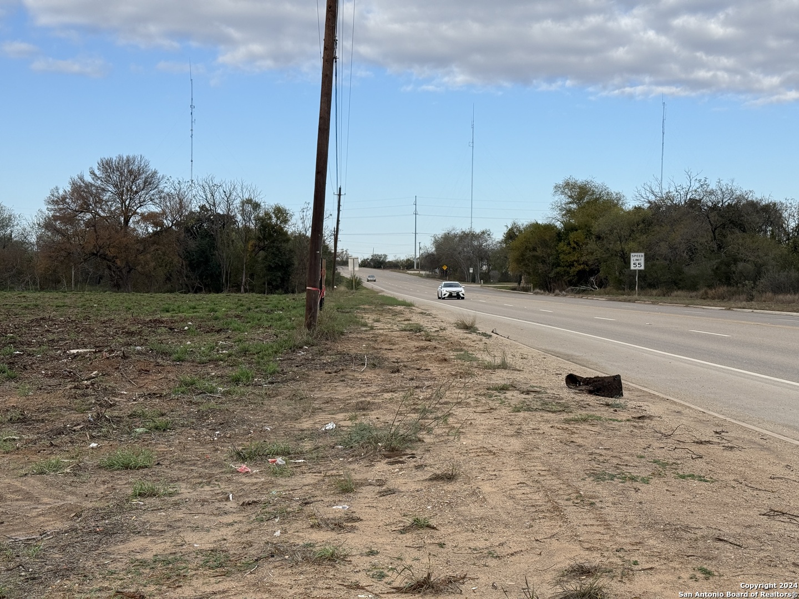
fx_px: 1108
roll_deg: -0.4
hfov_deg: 39.7
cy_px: 300
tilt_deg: -0.4
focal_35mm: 48
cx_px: 400
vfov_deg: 30.3
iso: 64
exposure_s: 1/2762
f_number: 1.78
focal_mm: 6.76
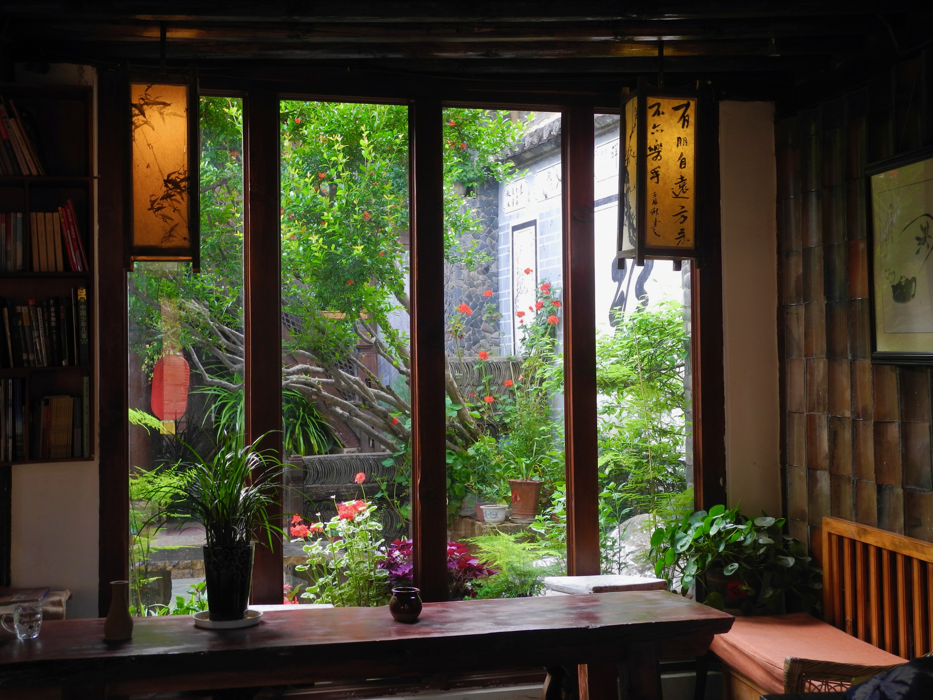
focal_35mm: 50
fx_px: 1348
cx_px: 466
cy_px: 350
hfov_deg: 38.2
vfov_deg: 29.1
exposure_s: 1/30
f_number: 3.5
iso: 100
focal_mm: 10.7
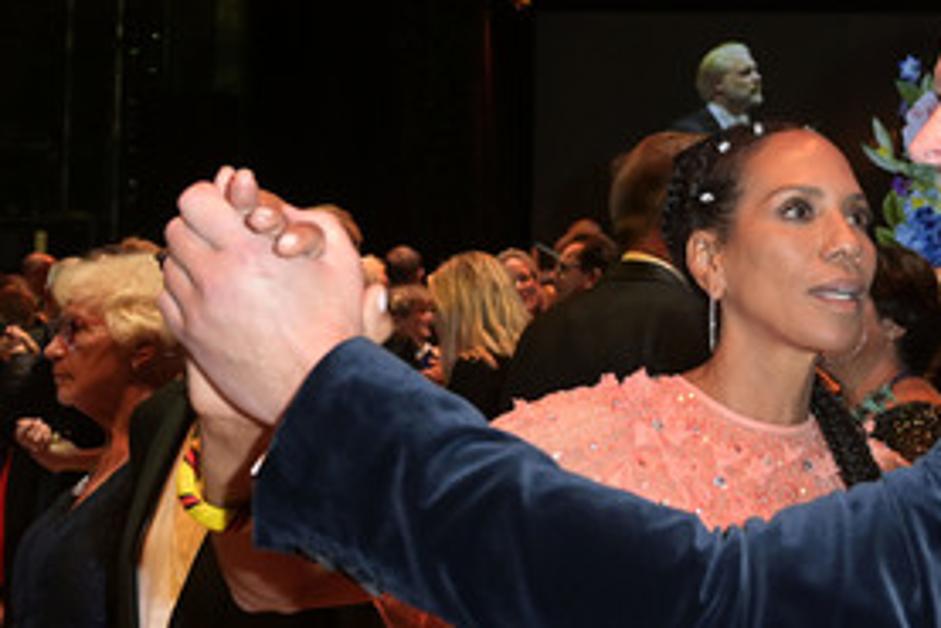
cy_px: 421
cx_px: 759
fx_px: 1020
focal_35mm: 39
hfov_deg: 46.8
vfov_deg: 33.9
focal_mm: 24
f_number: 5
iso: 2500
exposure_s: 1/160
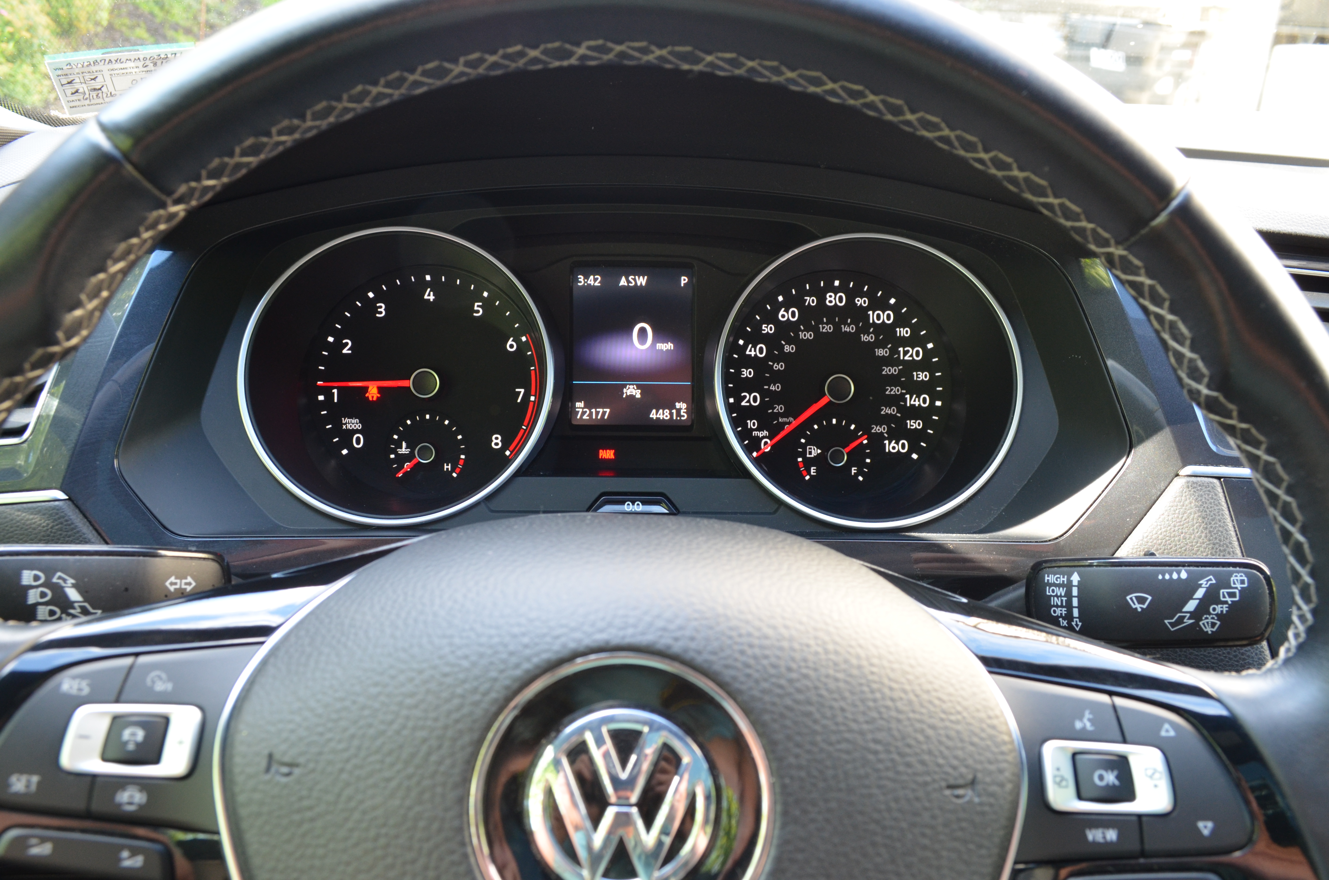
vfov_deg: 47.7
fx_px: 995
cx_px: 664
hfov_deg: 67.5
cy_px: 440
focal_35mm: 27
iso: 640
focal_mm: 18
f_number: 8
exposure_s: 1/15
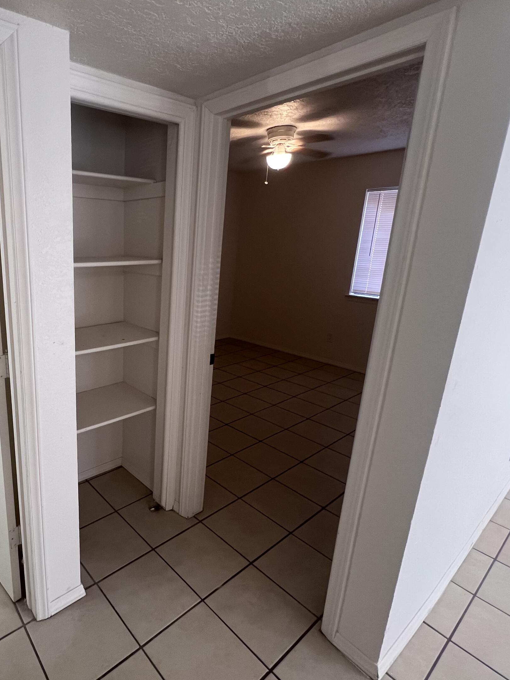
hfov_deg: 67.2
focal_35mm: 18
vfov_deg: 87.8
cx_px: 130
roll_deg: -0.3
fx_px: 354
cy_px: 335
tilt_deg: -15.0
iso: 160
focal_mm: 1.57
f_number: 1.8
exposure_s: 1/120
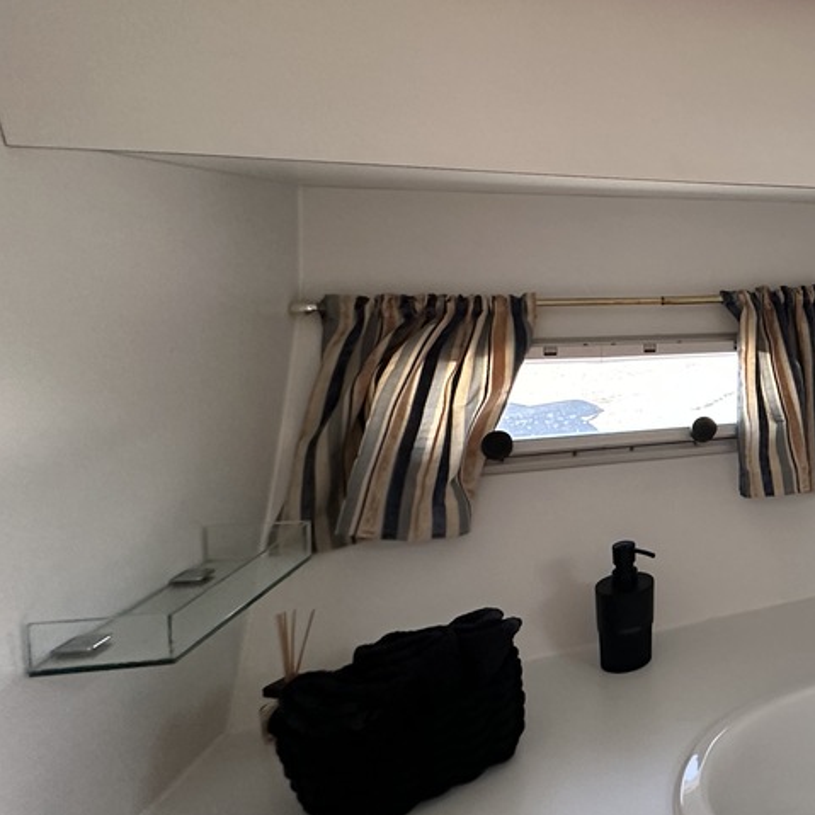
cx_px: 965
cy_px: 313
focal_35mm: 31
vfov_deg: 52.1
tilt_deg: -6.1
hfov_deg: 39.2
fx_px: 826
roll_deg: -0.3
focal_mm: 2.22
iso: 320
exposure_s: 1/86
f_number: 2.2
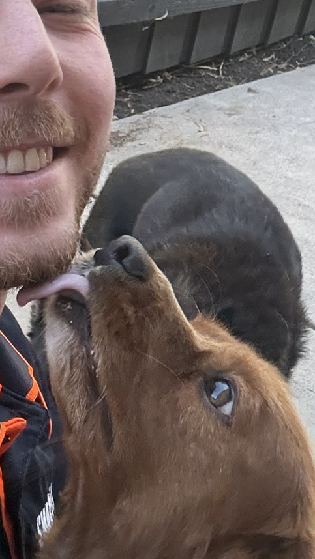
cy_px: 192
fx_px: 1158
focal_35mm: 78
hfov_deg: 15.4
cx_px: 86
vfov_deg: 27.0
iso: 80
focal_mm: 2.69
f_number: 1.9
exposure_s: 1/122
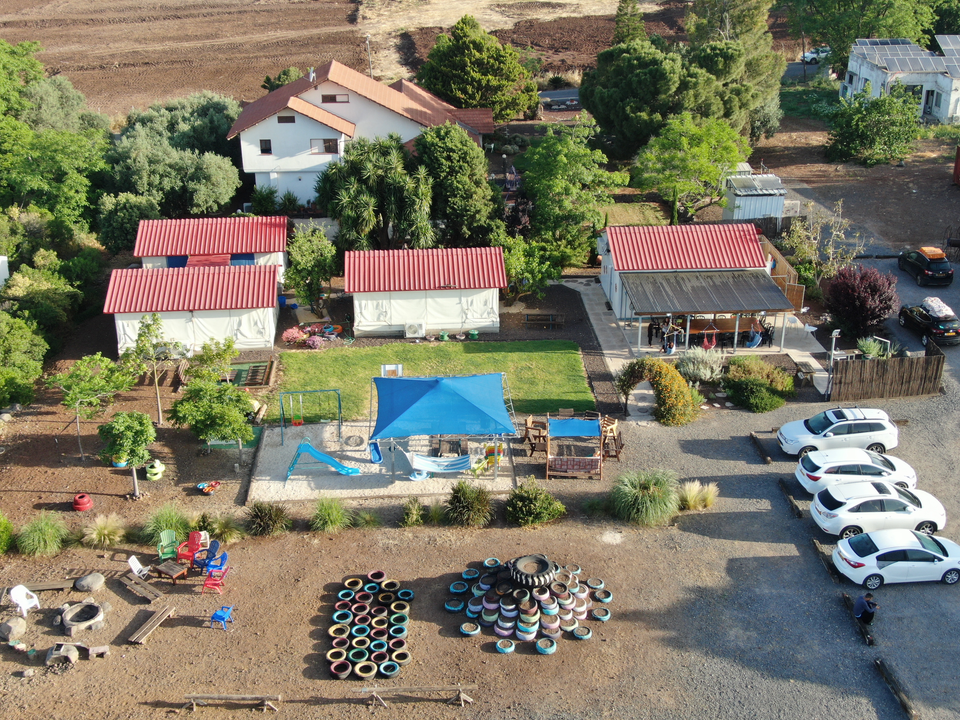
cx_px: 479
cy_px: 359
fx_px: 1220
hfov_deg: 42.9
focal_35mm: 44
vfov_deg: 32.9
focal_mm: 7.39
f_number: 3.6
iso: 100
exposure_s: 1/60
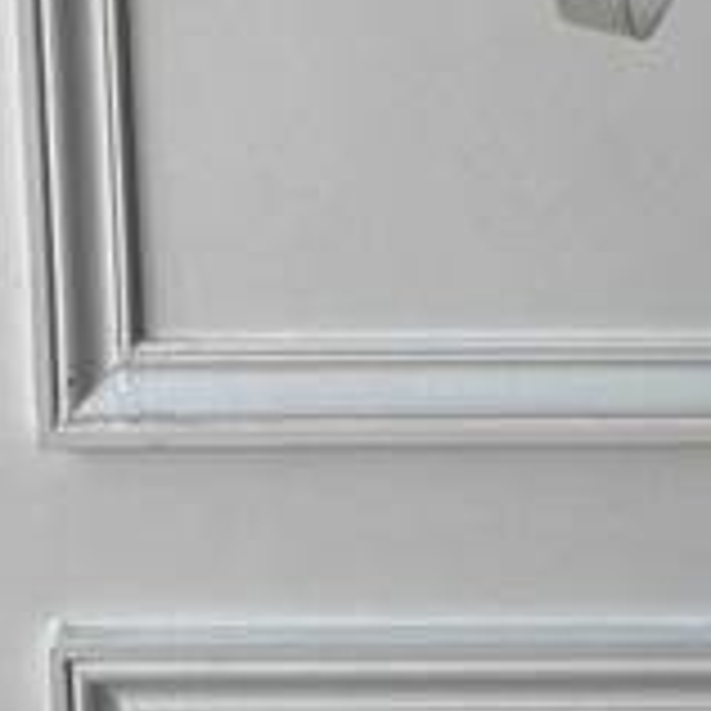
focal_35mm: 116
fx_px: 2696
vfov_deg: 12.5
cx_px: 734
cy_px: -864
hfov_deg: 14.7
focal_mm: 5.96
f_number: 1.6
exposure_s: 1/166
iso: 40
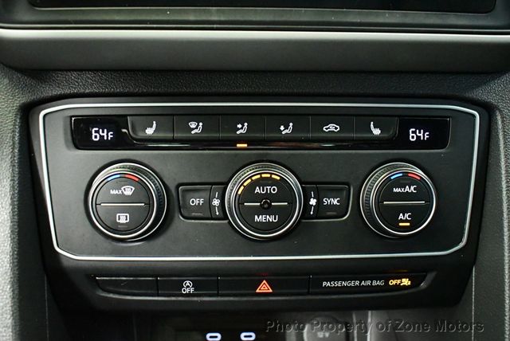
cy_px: 170
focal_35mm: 36
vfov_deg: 36.9
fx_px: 510
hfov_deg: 53.1
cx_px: 255
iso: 11400
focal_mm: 18
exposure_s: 1/60
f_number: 3.5
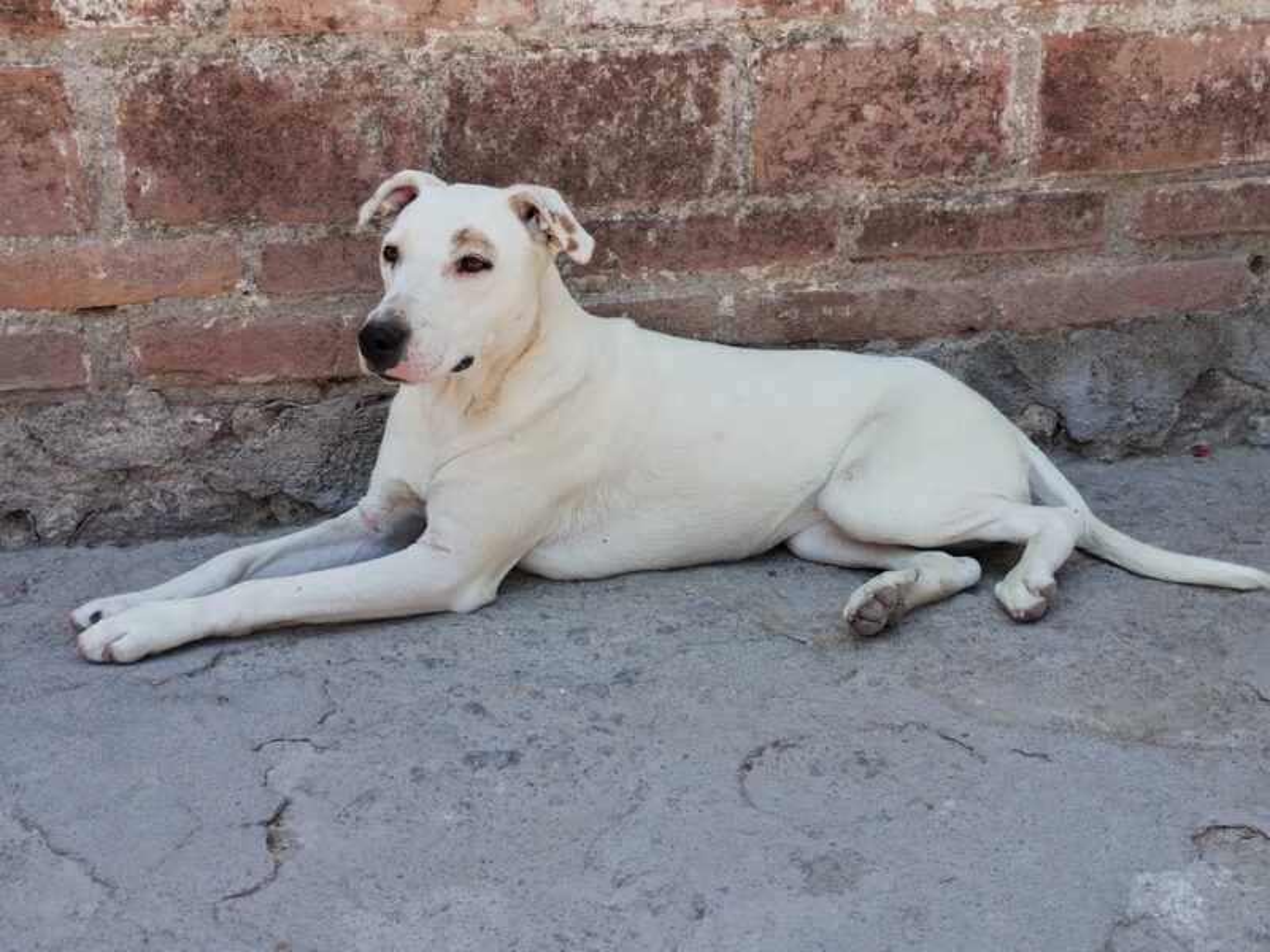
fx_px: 1027
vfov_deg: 49.7
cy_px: 476
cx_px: 635
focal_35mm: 28
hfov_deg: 63.4
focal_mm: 4.27
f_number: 1.8
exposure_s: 1/194
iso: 100
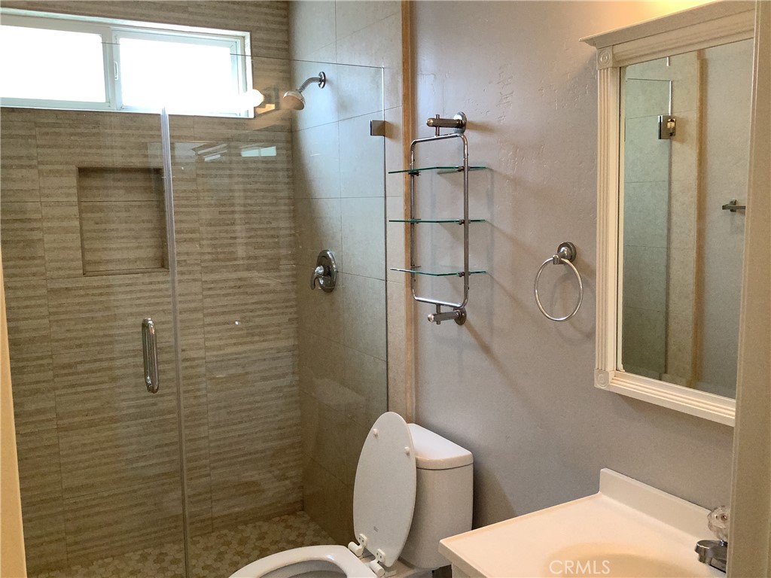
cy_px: 289
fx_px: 690
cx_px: 386
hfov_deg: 58.4
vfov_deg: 45.4
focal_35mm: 31
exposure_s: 1/60
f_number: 2.4
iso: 125
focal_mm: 3.3
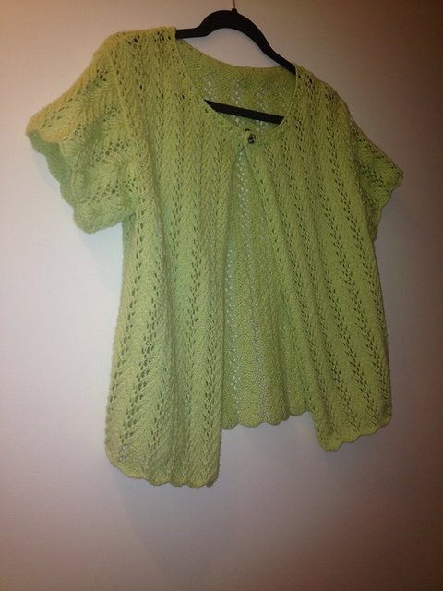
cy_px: 296
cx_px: 222
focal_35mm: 35
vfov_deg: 52.6
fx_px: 597
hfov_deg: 40.7
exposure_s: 1/24
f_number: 2.4
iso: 50
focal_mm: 4.28
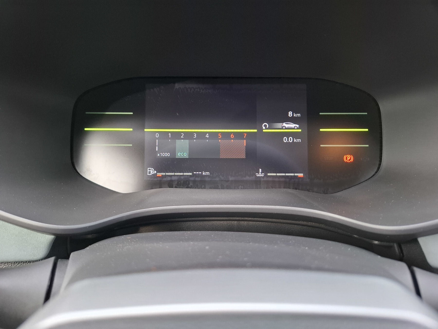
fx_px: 291
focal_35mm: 23
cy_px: 164
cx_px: 219
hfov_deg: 73.9
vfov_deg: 58.9
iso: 250
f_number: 1.8
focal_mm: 5.54
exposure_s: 1/120
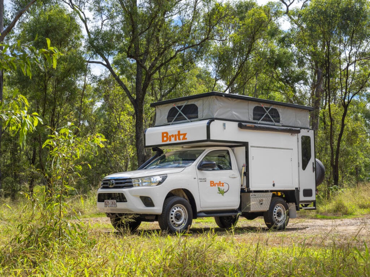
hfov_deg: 34.9
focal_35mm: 55
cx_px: 185
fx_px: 588
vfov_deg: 26.6
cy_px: 138
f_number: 9
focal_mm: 70
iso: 100
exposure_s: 1/125
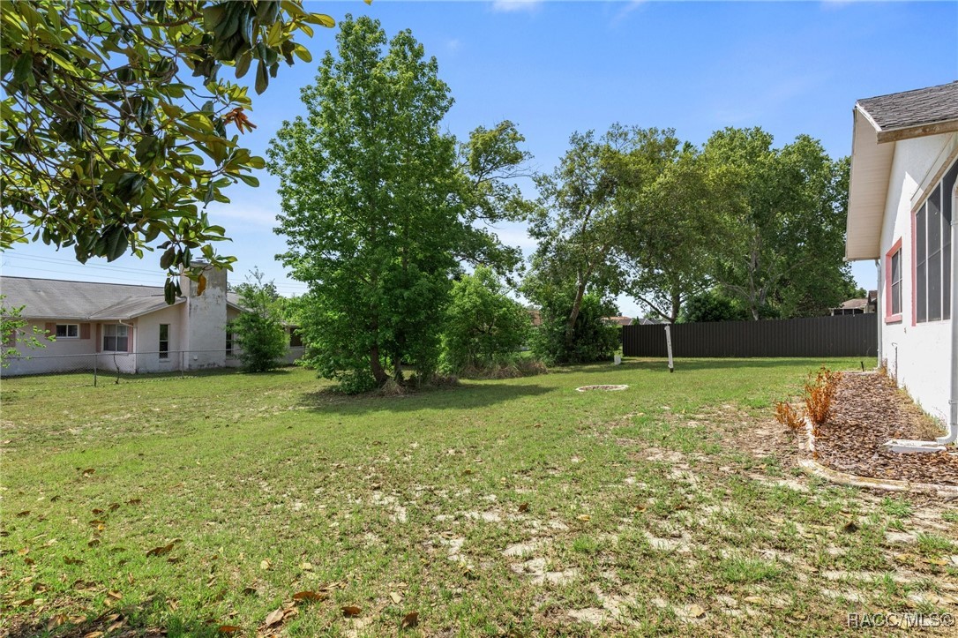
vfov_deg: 63.2
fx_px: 519
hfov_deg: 85.4
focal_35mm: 20
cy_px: 319
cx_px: 479
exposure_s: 1/250
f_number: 8
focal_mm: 13
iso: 320
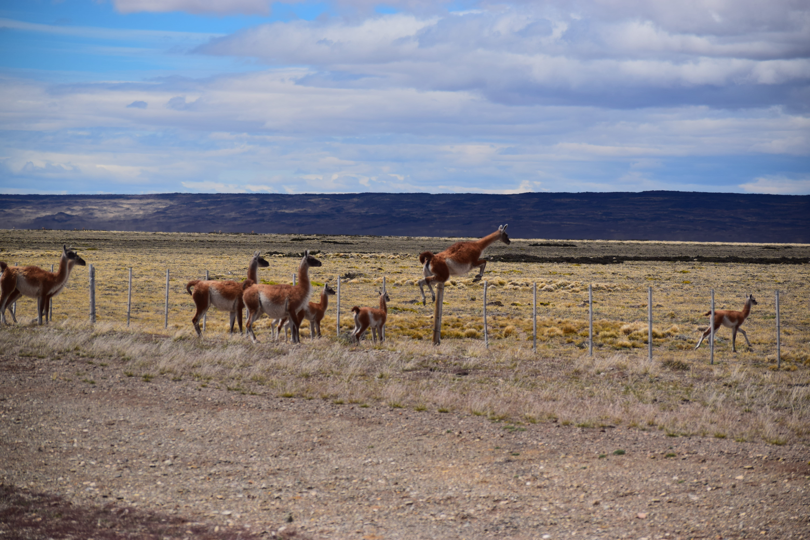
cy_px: 270
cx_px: 405
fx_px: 3206
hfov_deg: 14.4
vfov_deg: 9.6
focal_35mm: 142
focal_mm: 95
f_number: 4.2
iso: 100
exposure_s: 1/2500
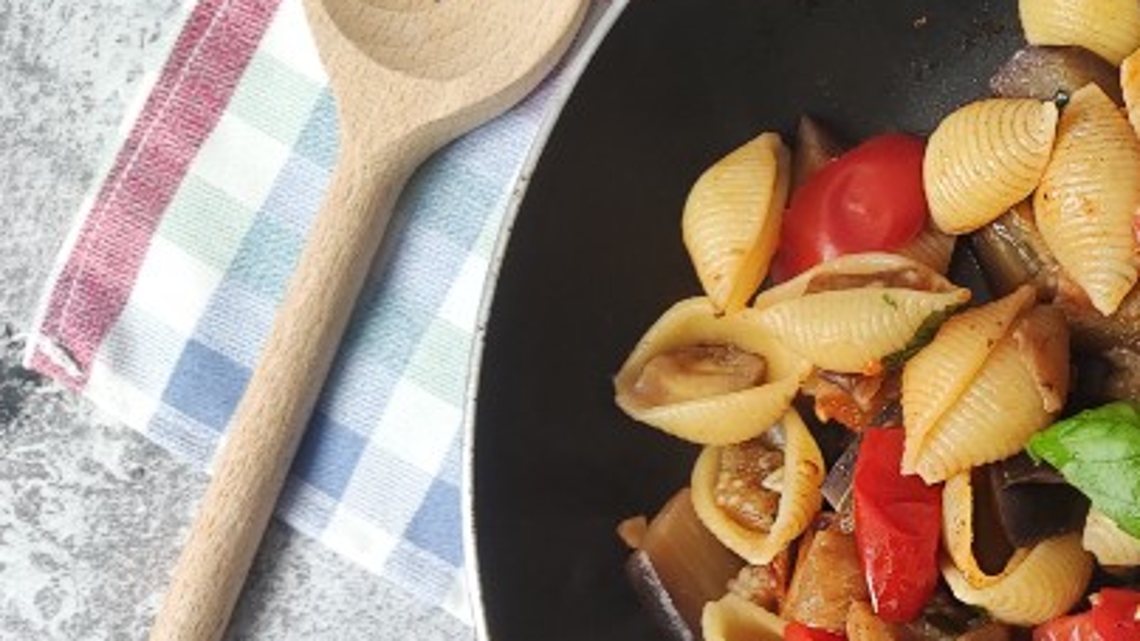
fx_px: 2055
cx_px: 1281
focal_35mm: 68
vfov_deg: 17.5
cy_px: 537
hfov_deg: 28.0
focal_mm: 4.71
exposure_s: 1/100
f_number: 1.79
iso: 58
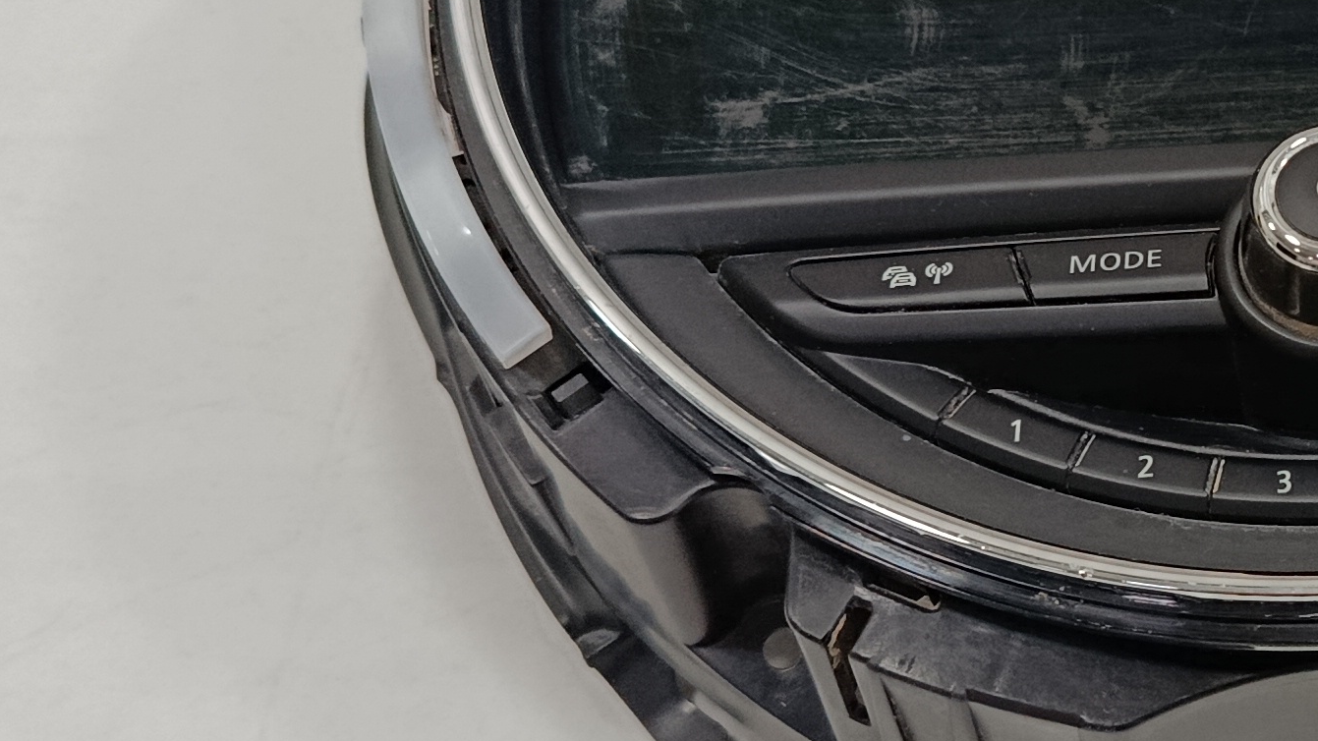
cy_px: 270
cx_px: 1530
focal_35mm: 78
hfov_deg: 24.9
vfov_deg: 15.5
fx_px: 2726
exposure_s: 1/100
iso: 949
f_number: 1.7
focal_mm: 5.24
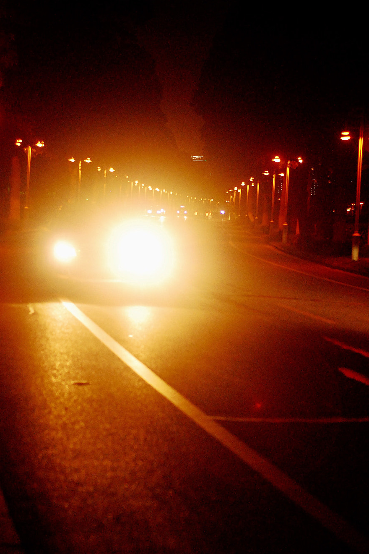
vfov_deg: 22.3
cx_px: 200
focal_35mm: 91
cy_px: 330
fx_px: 1399
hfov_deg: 15.0
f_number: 2.8
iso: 1250
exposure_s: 1/80
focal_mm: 50
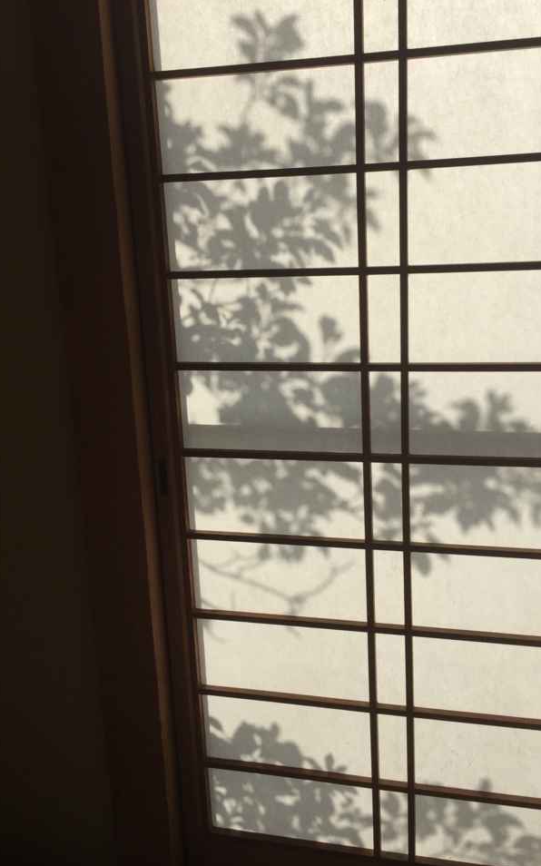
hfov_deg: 38.3
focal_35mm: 33
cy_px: 405
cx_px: 299
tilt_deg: -9.5
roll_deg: +0.8
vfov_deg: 58.1
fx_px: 779
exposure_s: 1/1199
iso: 32
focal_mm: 4.15
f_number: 2.2
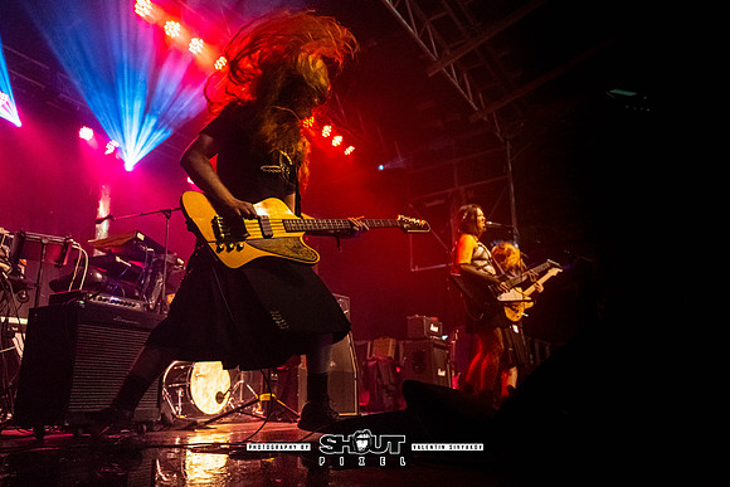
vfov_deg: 48.0
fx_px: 547
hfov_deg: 67.4
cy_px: 249
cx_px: 350
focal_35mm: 27
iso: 3200
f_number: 2.8
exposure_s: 1/200
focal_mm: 24
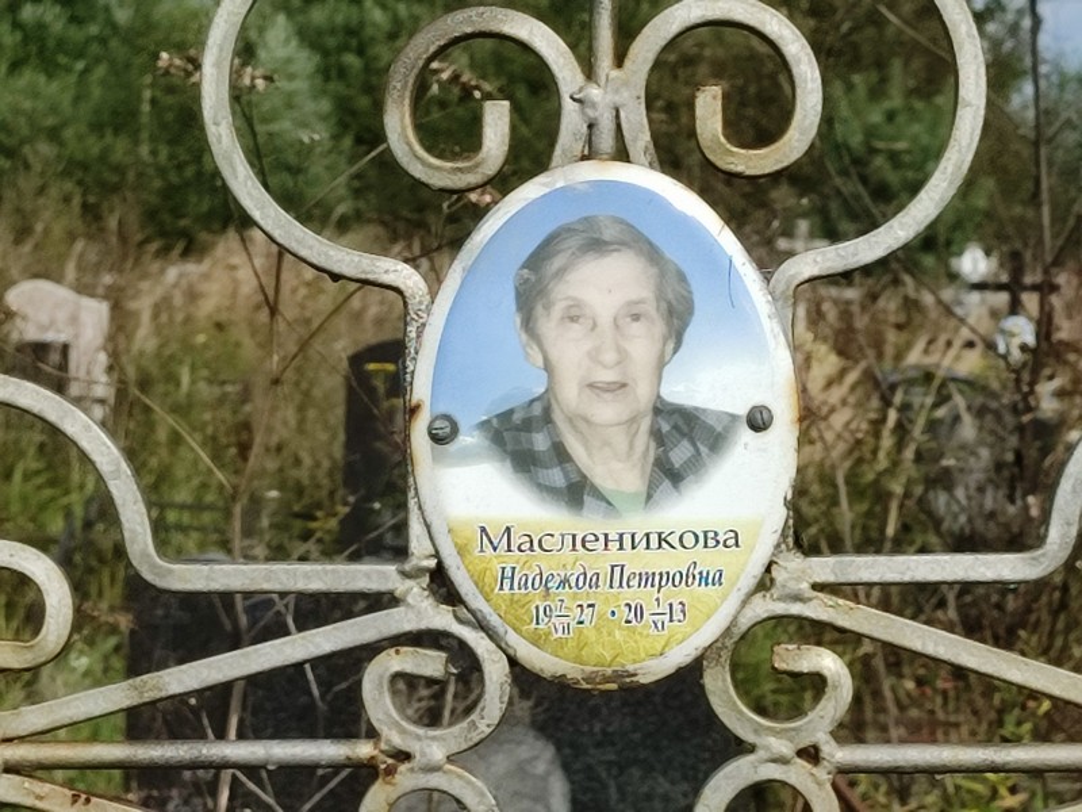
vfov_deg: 54.9
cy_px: 406
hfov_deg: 69.4
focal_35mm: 25
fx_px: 781
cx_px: 541
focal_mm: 6.04
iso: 50
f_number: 1.9
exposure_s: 1/812
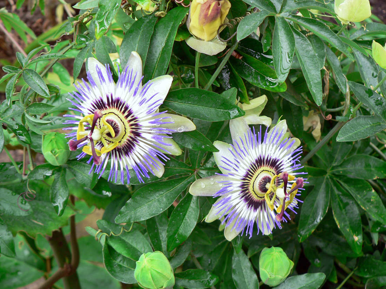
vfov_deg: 21.9
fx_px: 747
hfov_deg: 29.0
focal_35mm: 67
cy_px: 144
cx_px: 193
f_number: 3.2
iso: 64
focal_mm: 11.4
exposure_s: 1/50
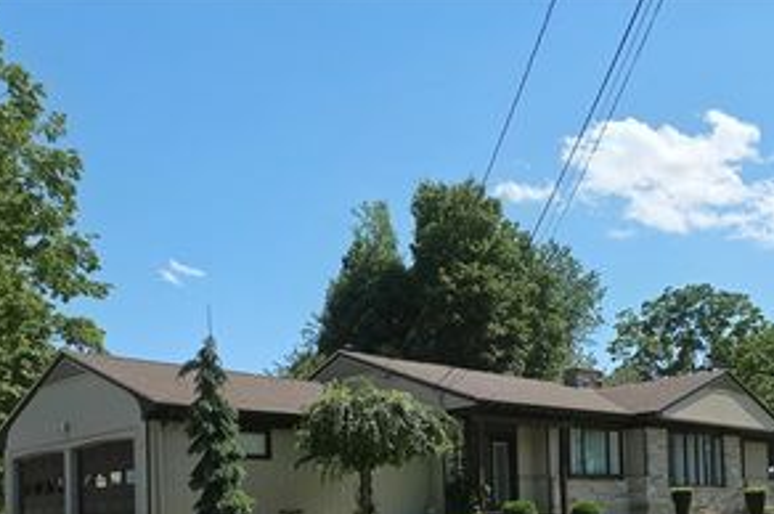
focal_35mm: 41
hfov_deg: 47.4
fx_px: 881
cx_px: 429
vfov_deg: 30.8
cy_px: 484
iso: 12
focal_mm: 6.3
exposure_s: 1/939
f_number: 1.7
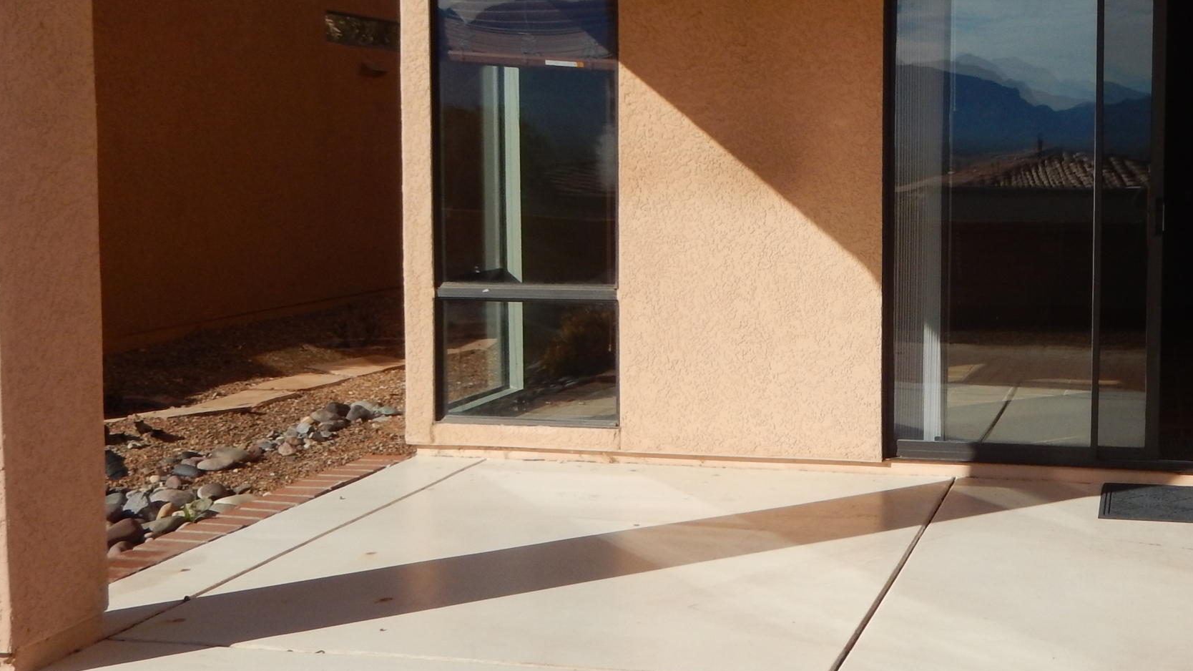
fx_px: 1550
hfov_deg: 41.3
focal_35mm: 49
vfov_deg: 24.3
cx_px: 839
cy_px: 243
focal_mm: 4.5
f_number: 6.8
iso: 125
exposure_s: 1/640
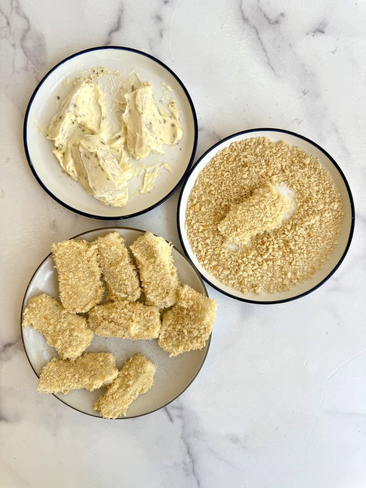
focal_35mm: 24
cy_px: 244
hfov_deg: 56.8
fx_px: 338
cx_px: 183
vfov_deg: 71.6
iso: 80
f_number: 1.8
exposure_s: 1/121
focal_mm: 6.8
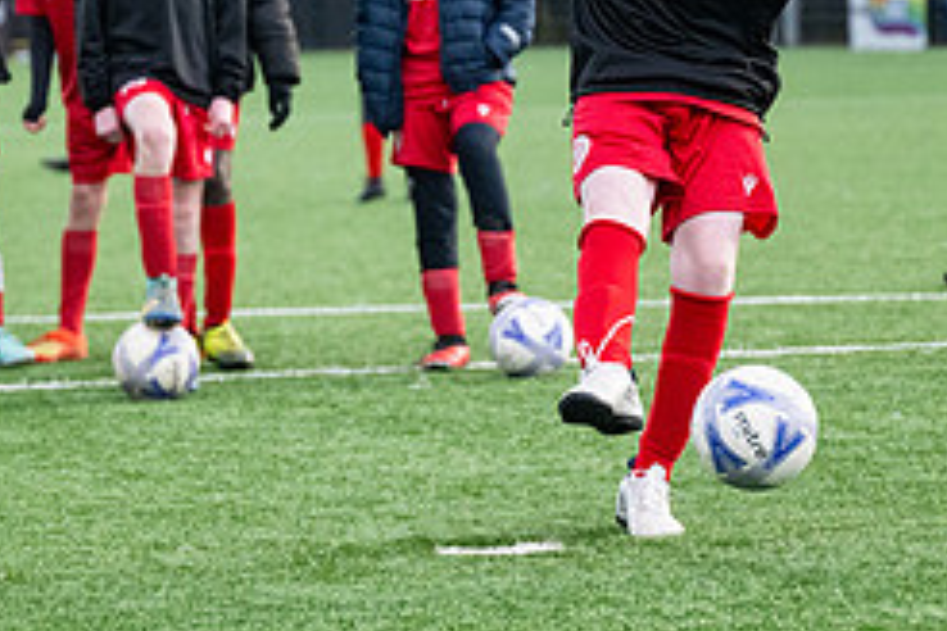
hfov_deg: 7.6
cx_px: 323
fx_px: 7128
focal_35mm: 271
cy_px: 29
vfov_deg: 5.1
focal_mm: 115
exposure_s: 1/2500
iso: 2000
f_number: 4
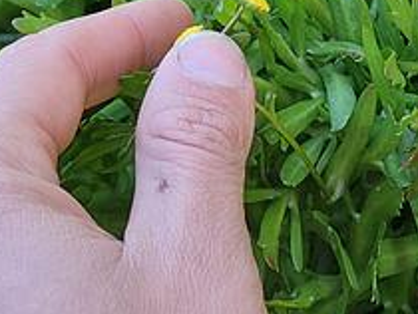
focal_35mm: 71
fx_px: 858
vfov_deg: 20.3
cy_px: 21
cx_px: 412
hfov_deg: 26.0
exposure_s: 1/100
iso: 64
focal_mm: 5.23
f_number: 1.8
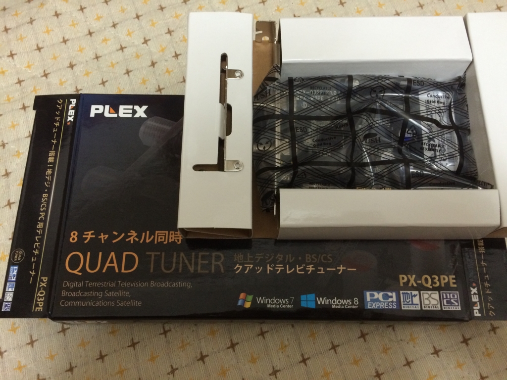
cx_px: 254
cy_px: 190
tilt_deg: -73.2
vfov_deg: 48.2
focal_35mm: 29
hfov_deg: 61.7
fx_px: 425
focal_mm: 4.15
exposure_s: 1/30
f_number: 2.2
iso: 250
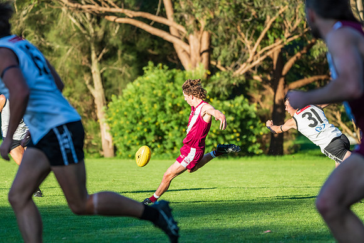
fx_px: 2427
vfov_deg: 5.7
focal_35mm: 240
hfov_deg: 8.6
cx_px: 182
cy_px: 122
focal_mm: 240
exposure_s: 1/1600
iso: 1000
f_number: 6.3
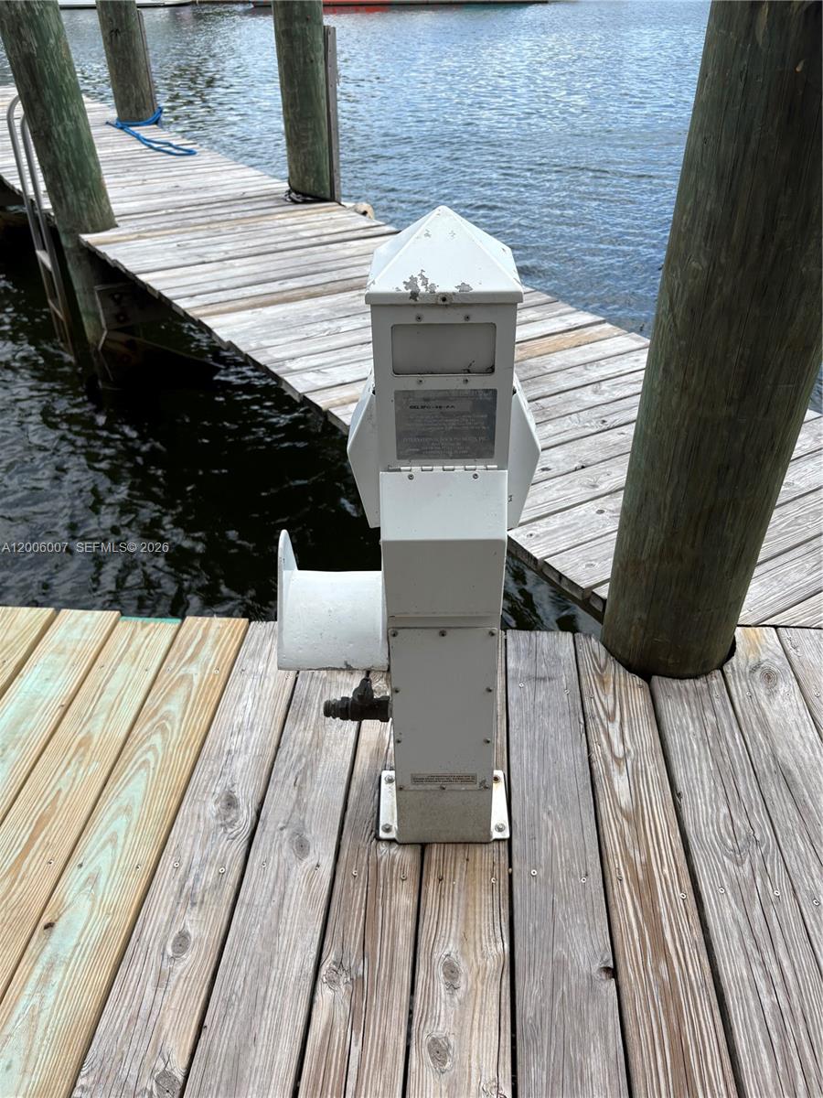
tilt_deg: -32.3
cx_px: 412
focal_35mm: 26
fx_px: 824
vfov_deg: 67.3
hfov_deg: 53.1
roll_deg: +2.4
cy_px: 549
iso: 50
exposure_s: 1/2075
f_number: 1.6
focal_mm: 5.96
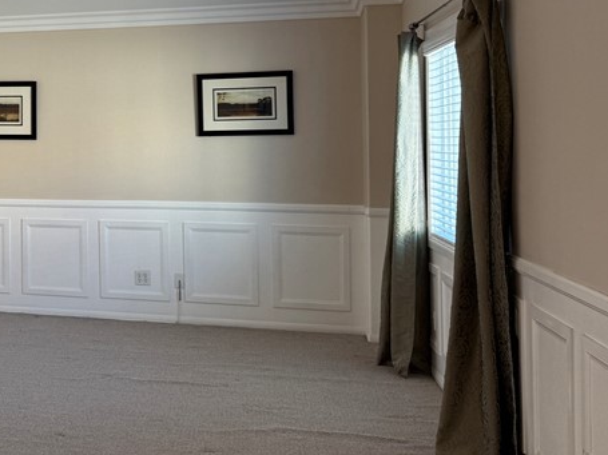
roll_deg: +0.2
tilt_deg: +1.5
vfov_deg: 26.8
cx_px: -56
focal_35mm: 54
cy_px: 136
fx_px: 948
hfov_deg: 31.6
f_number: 1.78
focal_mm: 6.76
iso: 100
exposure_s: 1/120
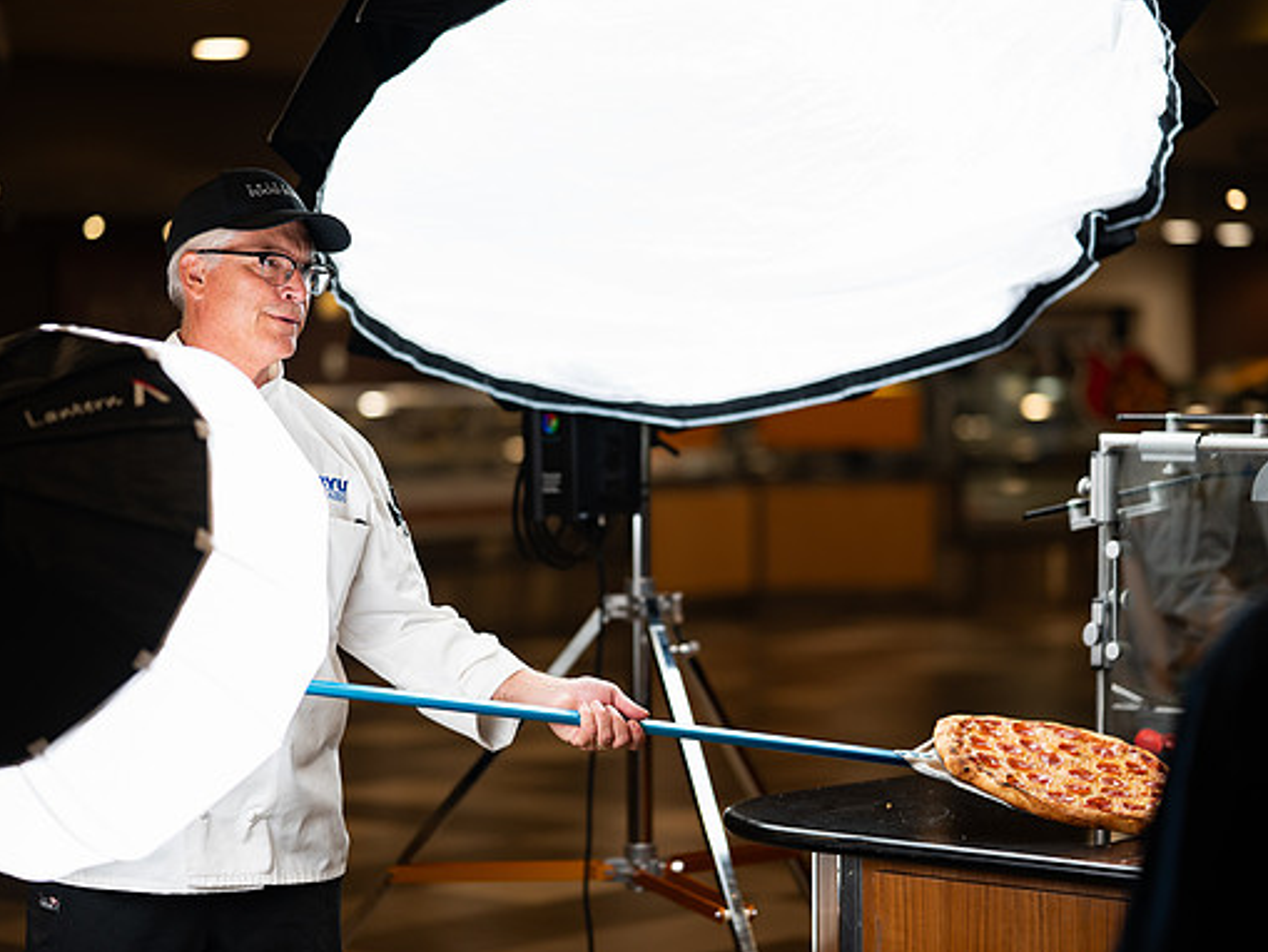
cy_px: 474
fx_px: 3407
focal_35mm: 93
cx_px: 638
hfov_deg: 21.1
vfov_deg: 15.9
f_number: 1.8
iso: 100
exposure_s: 1/320
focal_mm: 85
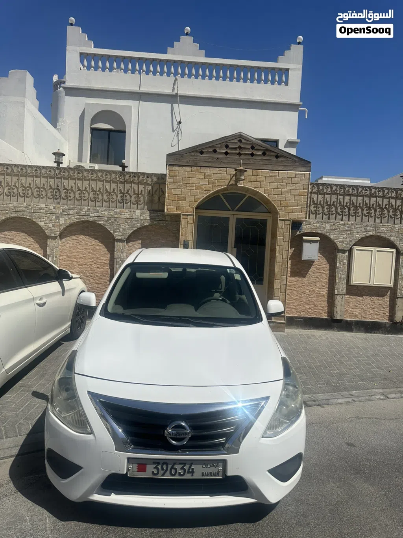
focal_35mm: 24
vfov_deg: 71.6
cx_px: 202
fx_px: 372
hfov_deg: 56.8
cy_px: 269
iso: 80
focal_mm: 6.86
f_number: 1.78
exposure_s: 1/13699
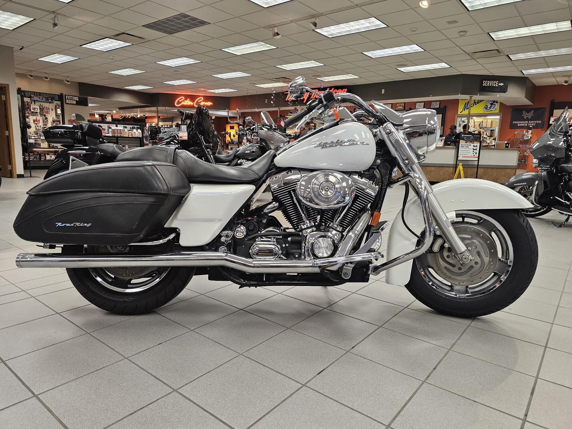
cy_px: 214
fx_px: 380
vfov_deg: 58.9
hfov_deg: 73.9
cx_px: 286
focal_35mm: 23
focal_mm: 6.3
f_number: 1.7
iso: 200
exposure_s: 1/120
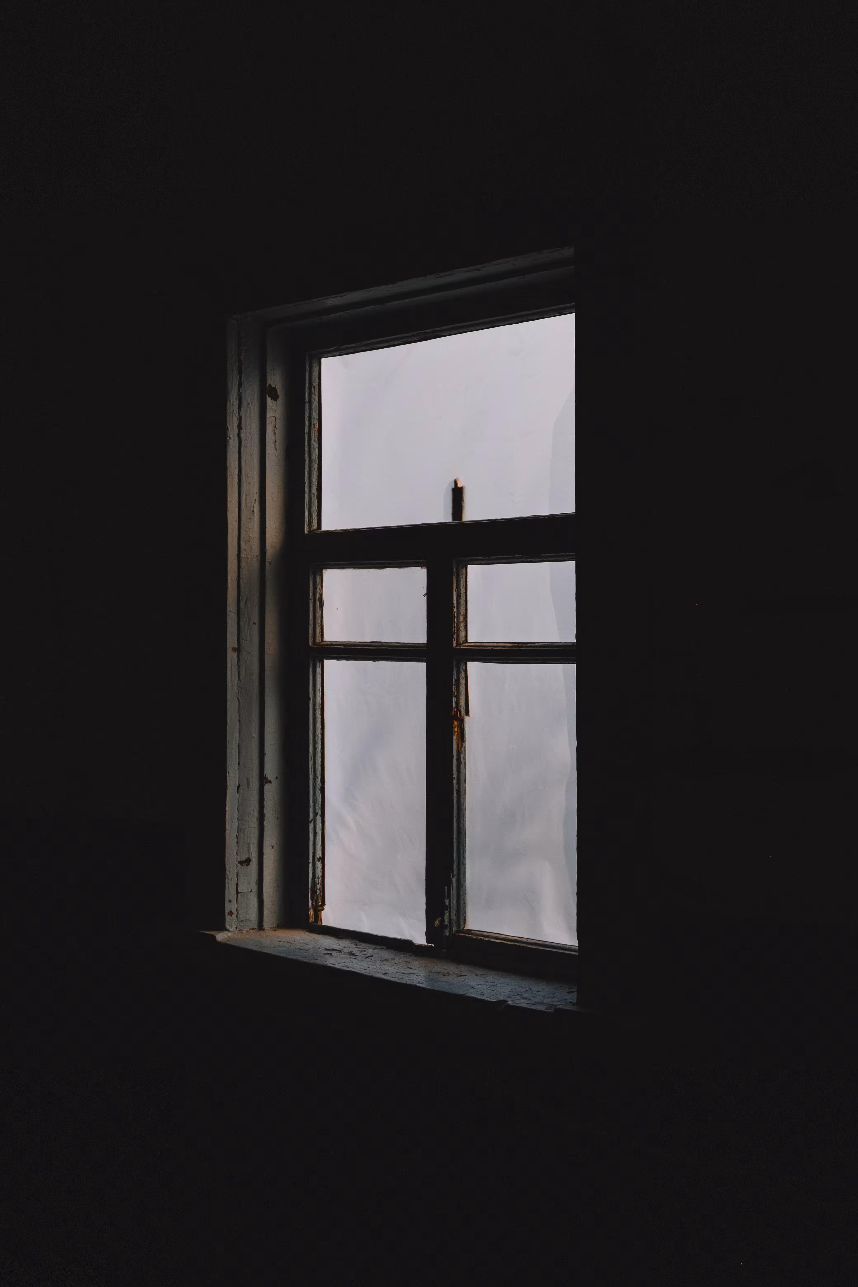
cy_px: 644
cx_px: 429
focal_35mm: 45
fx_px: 1609
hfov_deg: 29.9
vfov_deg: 43.6
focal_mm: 30.2
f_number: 10
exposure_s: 1/250
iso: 500
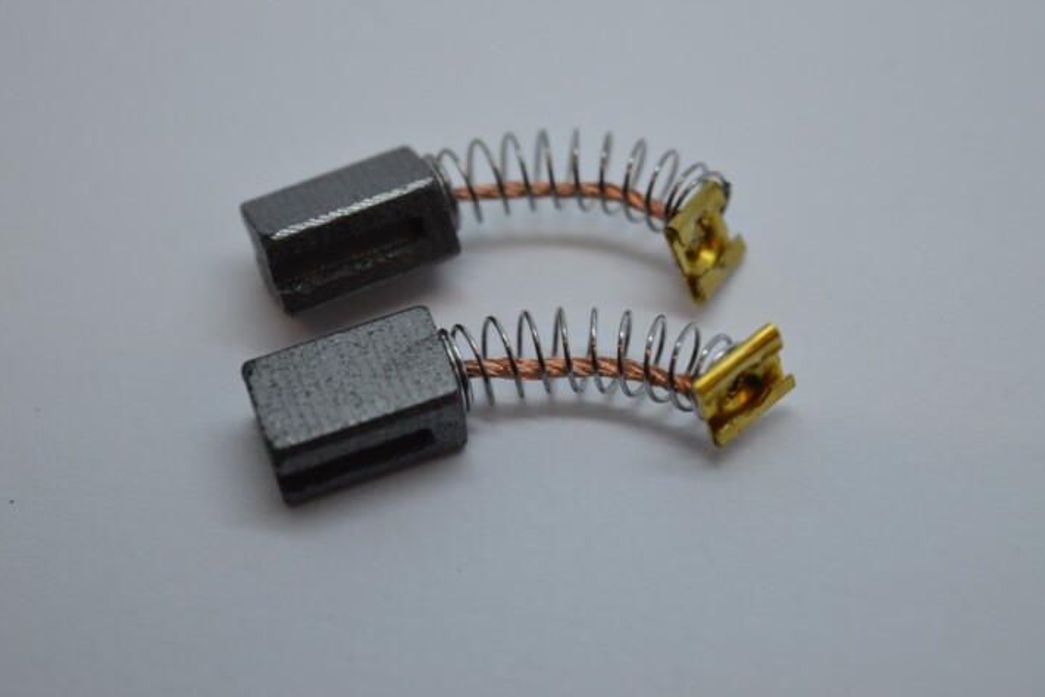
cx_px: 526
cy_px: 346
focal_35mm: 84
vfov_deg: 16.4
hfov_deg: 24.3
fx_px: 2424
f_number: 5.6
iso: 360
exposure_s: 1/125
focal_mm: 55
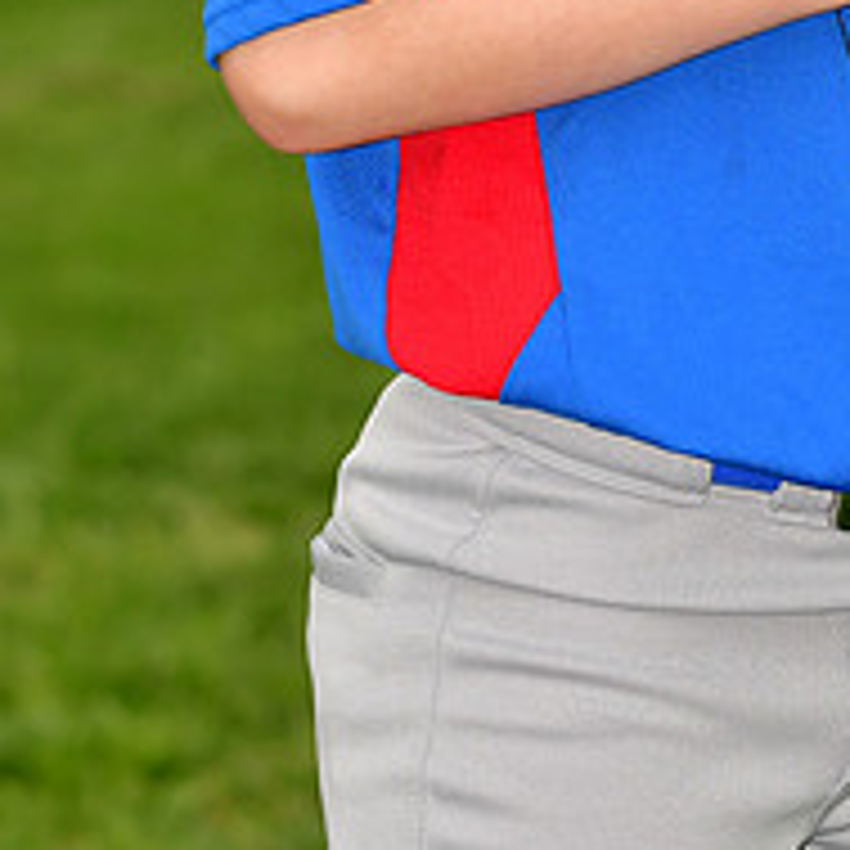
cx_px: 830
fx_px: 11085
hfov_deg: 4.4
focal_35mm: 399
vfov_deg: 4.4
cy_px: -346
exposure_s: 1/1000
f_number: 5
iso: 400
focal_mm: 102
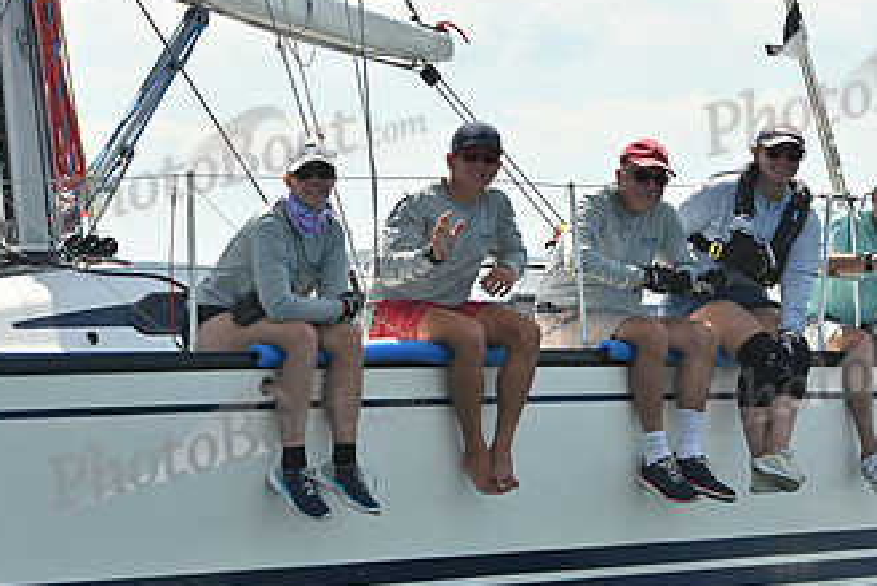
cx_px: 567
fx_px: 5825
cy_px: 264
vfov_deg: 5.8
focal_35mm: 239
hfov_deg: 8.6
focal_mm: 135
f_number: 8
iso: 250
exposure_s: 1/1250
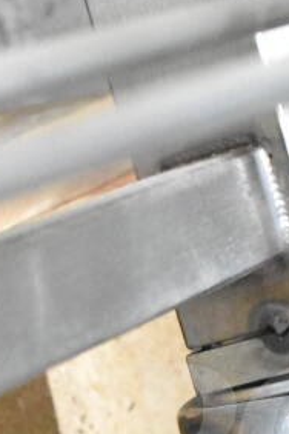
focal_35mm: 268
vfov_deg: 7.6
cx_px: 275
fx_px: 3222
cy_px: 485
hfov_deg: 5.1
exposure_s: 1/100
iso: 18000
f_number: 5.6
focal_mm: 55
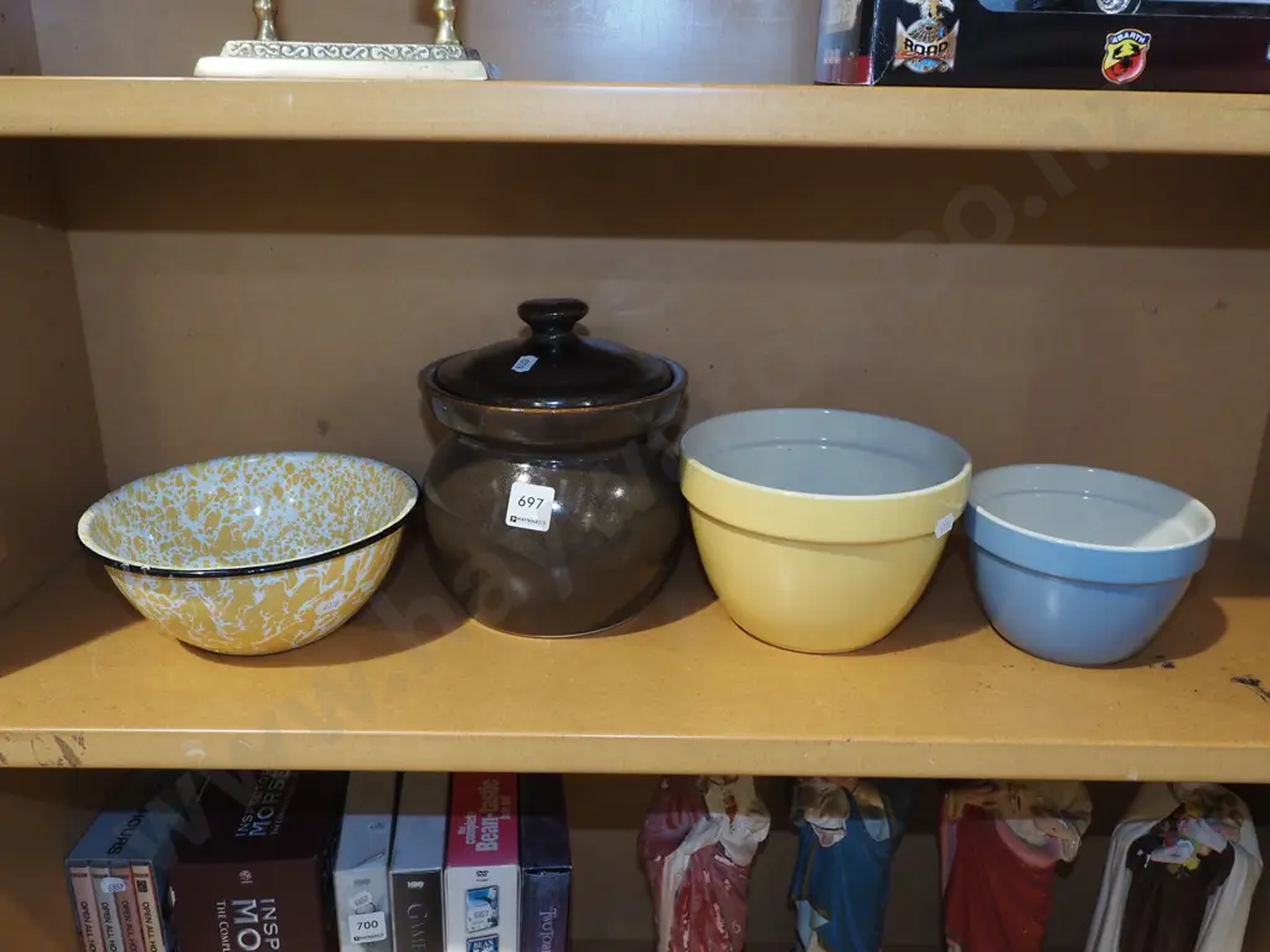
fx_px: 1101
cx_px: 635
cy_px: 476
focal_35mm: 30
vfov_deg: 46.8
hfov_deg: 60.0
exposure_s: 1/60
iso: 1600
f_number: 5.6
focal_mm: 15
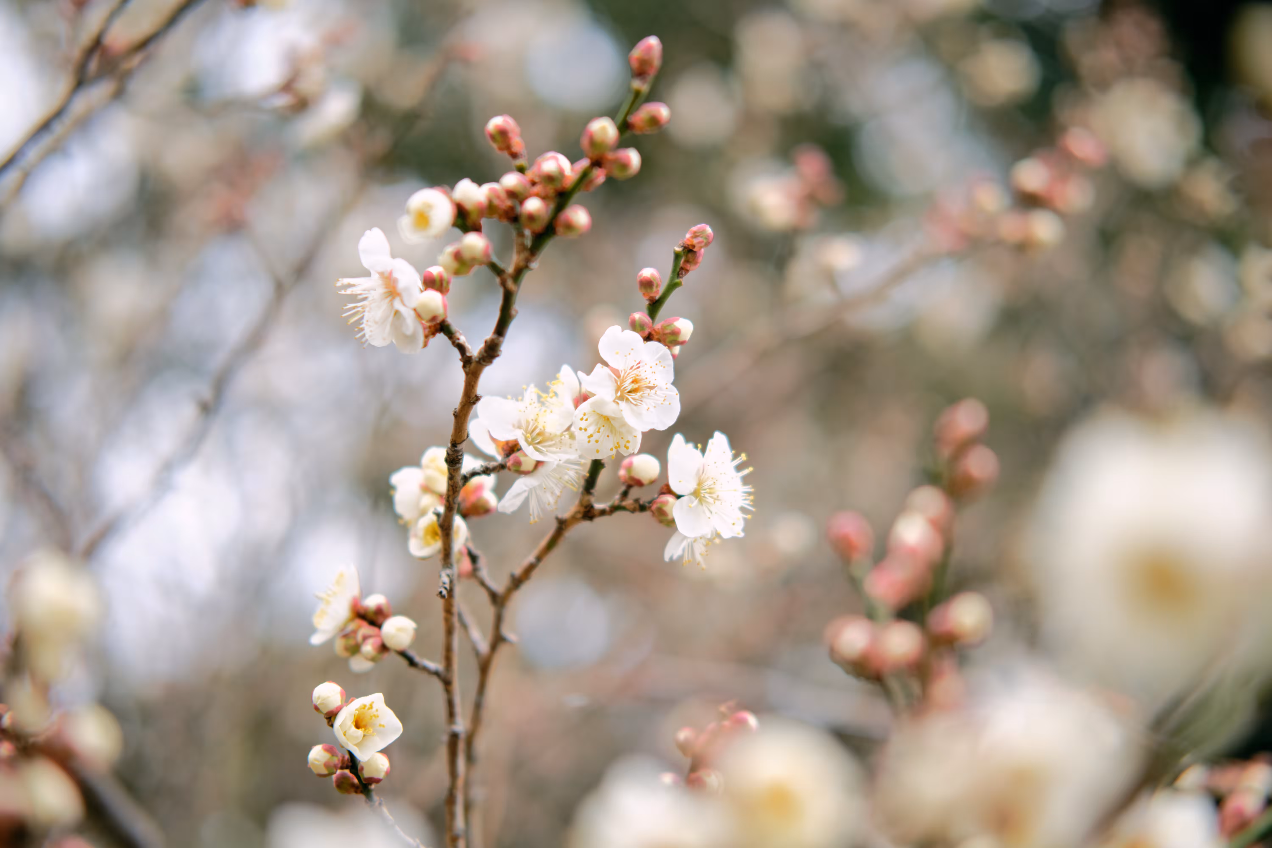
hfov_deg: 37.5
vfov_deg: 25.5
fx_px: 1873
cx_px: 636
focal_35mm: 53
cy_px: 424
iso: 200
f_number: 2
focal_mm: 35
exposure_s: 1/640
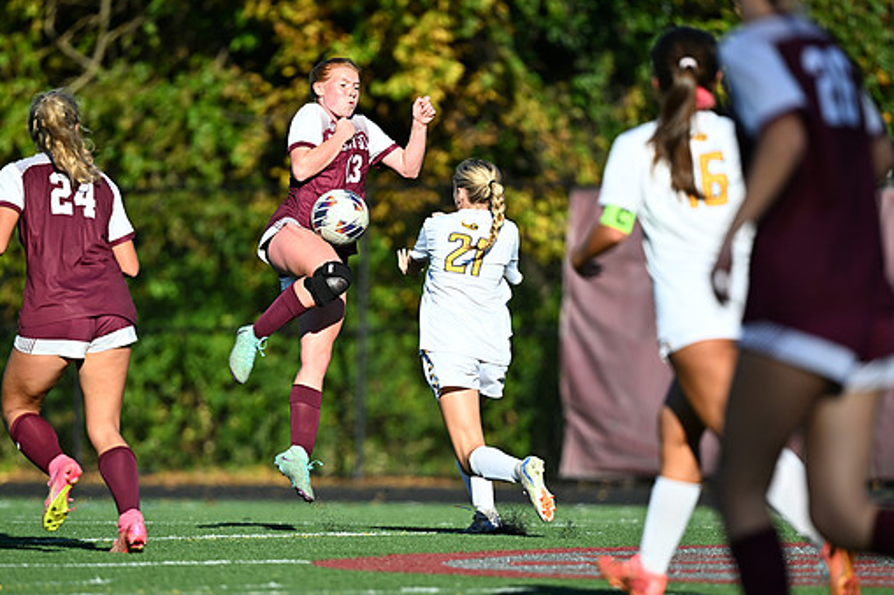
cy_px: 331
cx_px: 427
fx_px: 14150
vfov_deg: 2.4
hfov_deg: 3.6
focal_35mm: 570
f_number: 5.6
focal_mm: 500
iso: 500
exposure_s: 1/2000
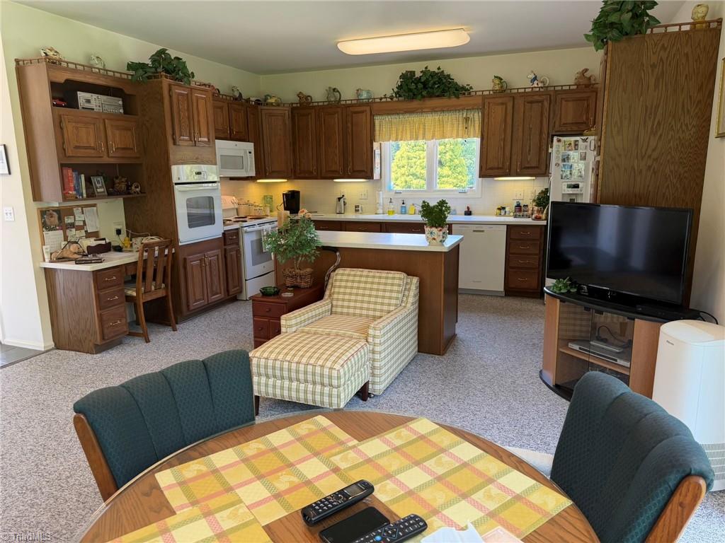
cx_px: 362
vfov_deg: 56.8
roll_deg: +1.4
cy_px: 272
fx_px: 503
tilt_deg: -12.0
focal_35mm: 24
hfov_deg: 71.6
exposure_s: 1/204
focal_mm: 6.76
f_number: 1.78
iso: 200
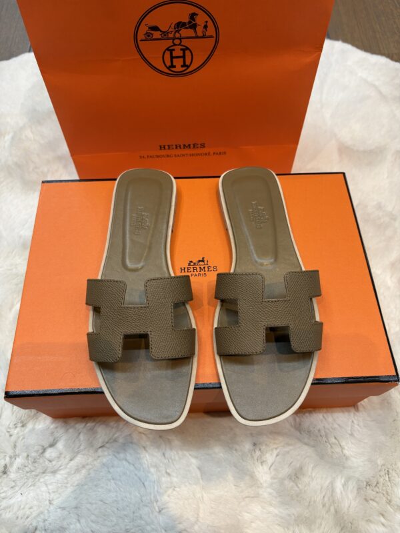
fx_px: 401
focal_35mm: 26
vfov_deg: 67.3
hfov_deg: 53.1
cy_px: 266
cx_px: 200
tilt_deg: -60.1
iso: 80
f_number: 1.6
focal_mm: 5.96
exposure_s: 1/50
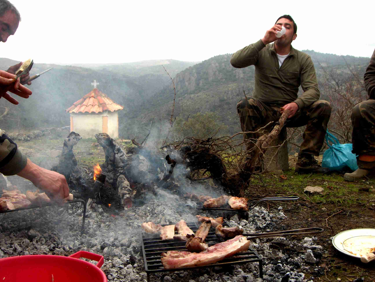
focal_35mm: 39
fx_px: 423
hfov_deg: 47.8
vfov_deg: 36.9
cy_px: 141
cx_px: 188
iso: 100
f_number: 4.8
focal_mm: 8
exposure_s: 1/191
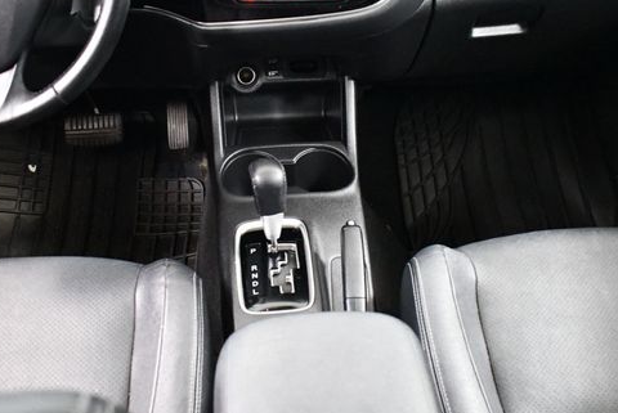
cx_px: 290
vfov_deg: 28.1
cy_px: 203
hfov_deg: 41.1
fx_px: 825
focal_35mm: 48
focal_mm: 18
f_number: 3.5
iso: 8000
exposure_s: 1/60
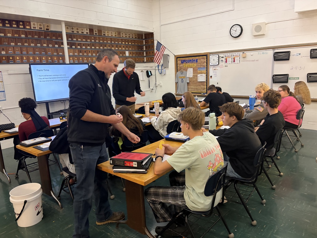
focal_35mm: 26
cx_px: 158
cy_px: 119
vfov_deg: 53.1
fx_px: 238
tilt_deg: -11.6
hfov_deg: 67.3
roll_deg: +2.3
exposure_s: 1/40
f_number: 1.6
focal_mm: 5.96
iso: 500
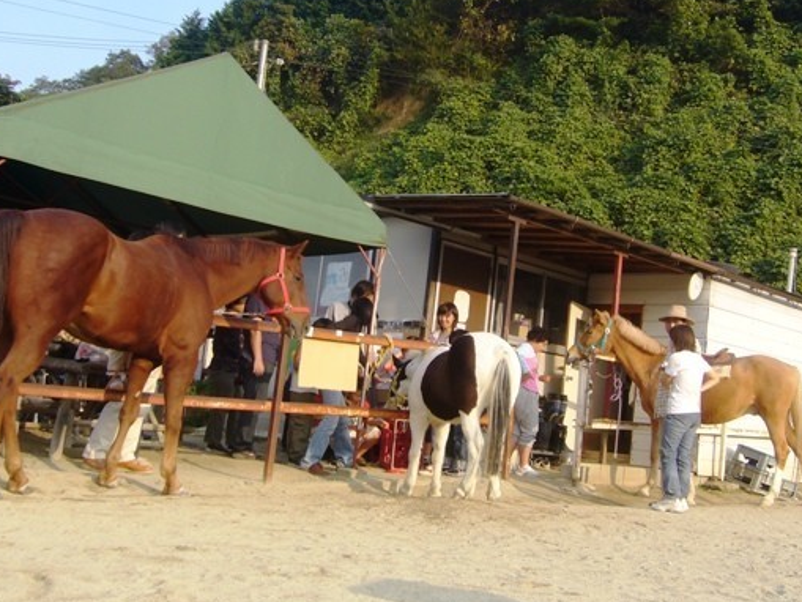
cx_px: 407
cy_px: 257
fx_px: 1020
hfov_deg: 42.9
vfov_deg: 32.8
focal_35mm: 44
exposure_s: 1/100
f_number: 5.6
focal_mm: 5.8
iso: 80
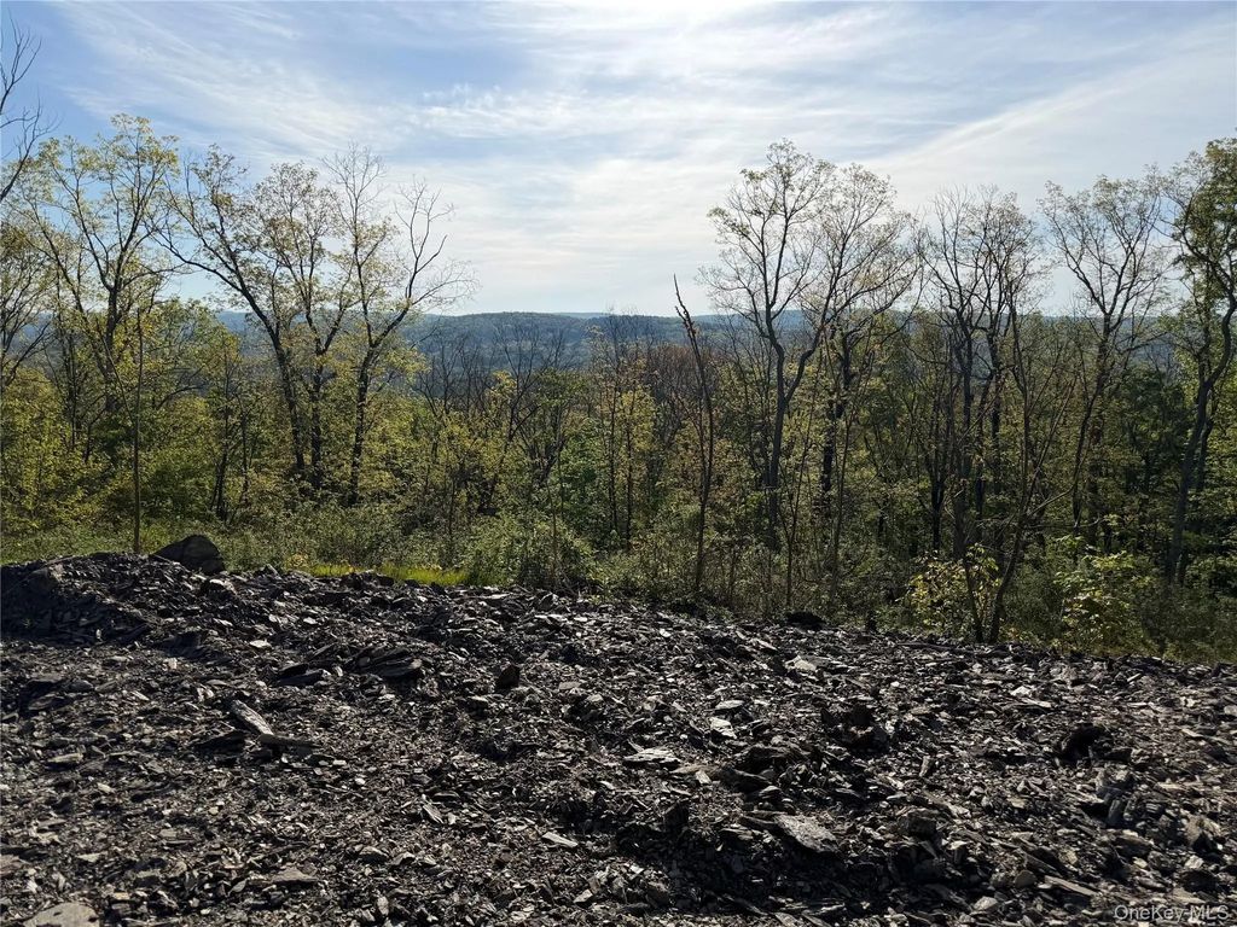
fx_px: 858
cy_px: 464
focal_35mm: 24
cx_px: 618
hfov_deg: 71.6
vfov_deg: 56.8
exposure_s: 1/11905
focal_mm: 6.76
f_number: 1.78
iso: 80
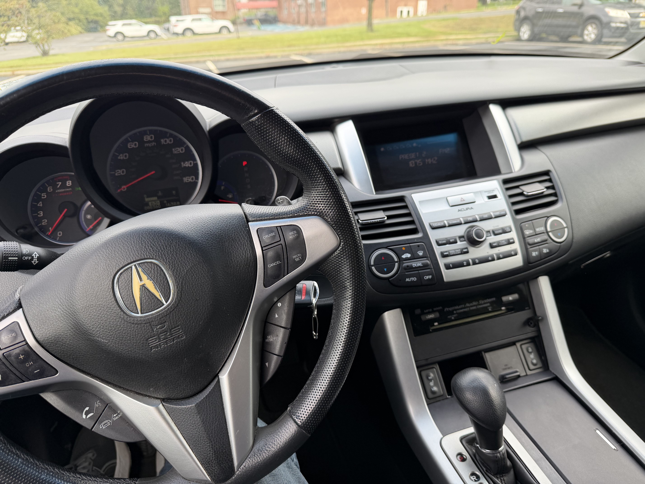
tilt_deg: -25.3
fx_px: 447
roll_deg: +1.1
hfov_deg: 71.6
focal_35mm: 24
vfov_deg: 56.8
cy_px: 242
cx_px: 322
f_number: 1.78
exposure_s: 1/121
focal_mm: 6.76
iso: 80
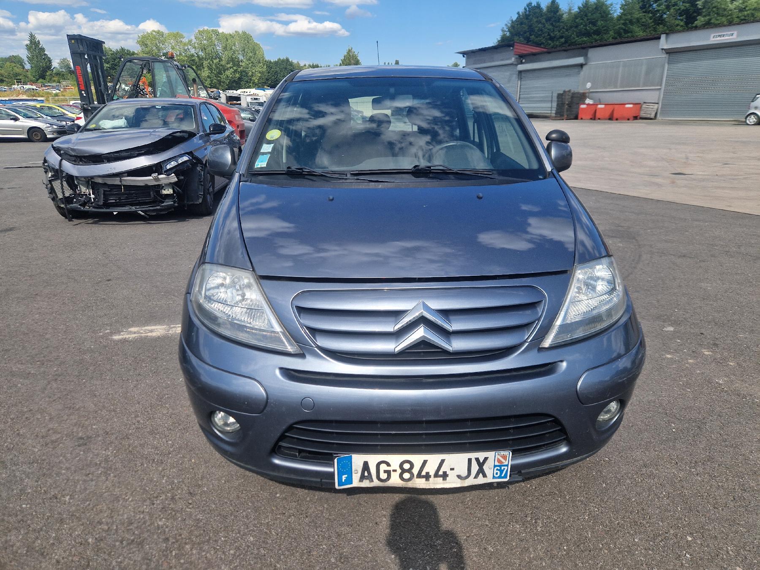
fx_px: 505
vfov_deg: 58.9
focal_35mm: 23
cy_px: 285
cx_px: 380
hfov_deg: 73.9
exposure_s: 1/1250
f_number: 1.8
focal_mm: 5.4
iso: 50
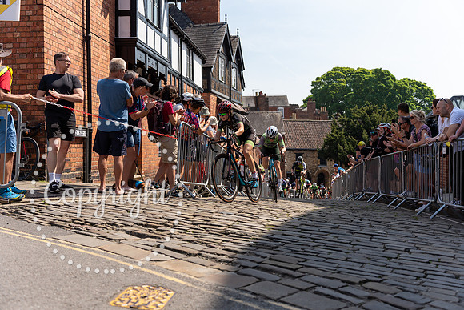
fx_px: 490
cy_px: 155
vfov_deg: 35.1
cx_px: 232
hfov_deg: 50.7
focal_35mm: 38
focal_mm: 38
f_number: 3.5
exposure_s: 1/2500
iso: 160
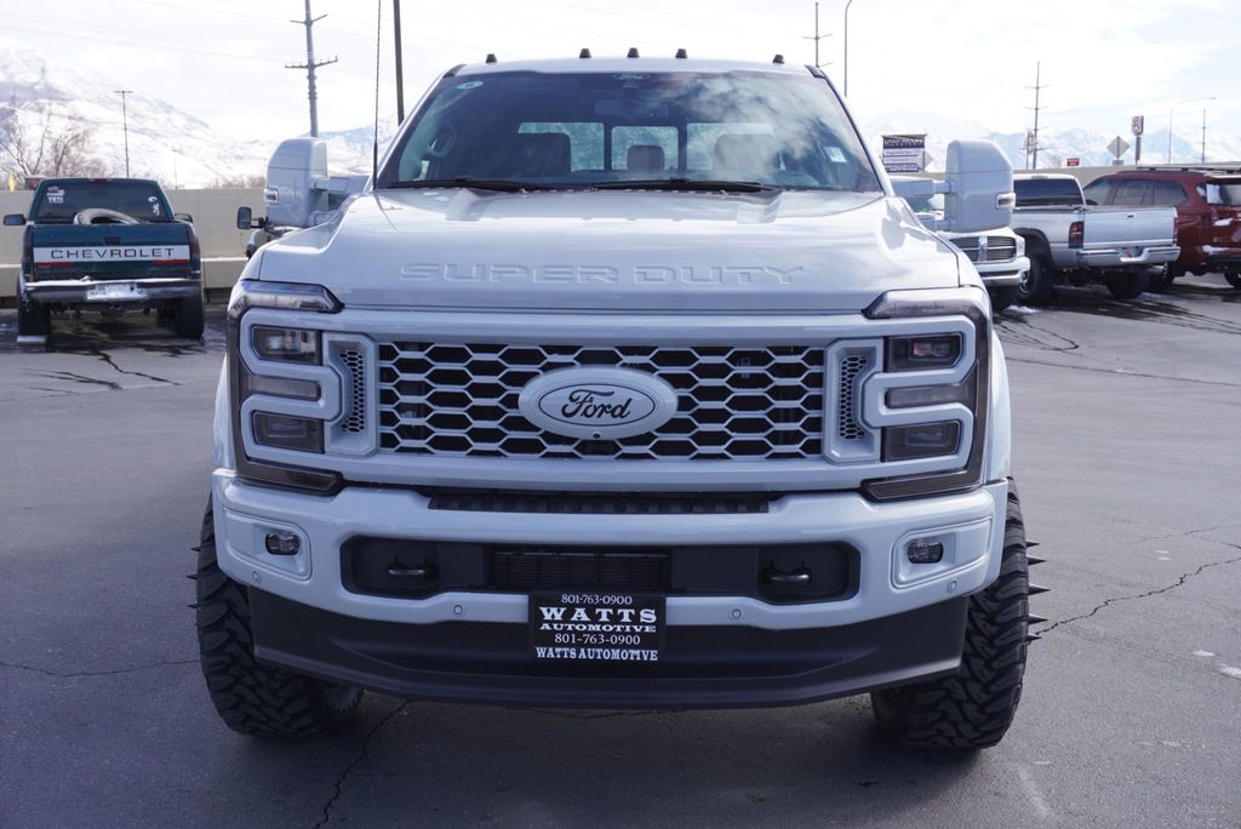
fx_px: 1293
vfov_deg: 35.5
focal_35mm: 38
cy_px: 414
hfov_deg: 51.3
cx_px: 620
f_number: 7.1
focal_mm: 25
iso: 100
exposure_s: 1/160
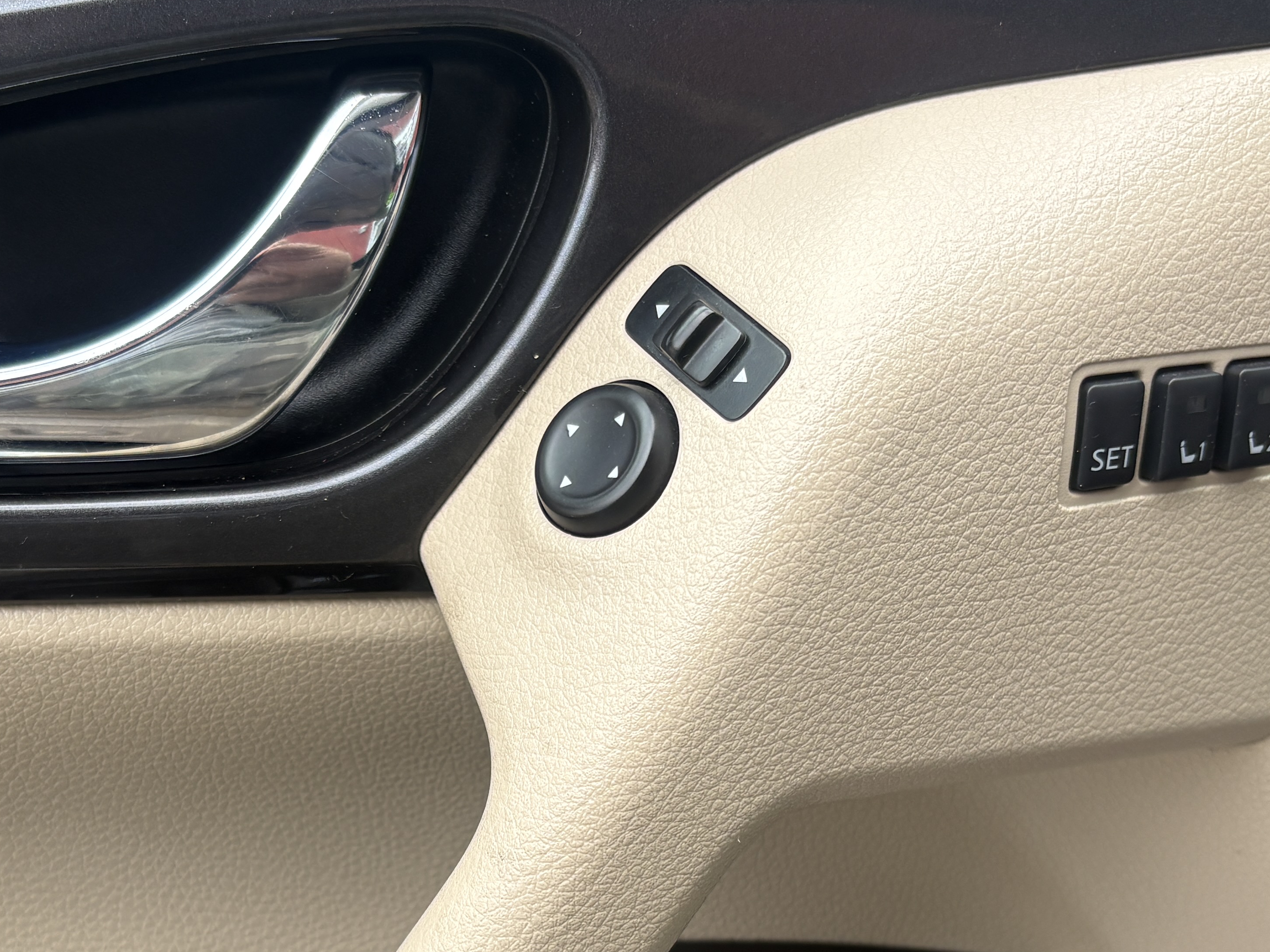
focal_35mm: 51
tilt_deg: -30.6
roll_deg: +3.5
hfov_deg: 37.2
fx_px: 1871
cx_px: 465
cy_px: 718
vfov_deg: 28.1
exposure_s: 1/381
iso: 50
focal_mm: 5.96
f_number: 1.6
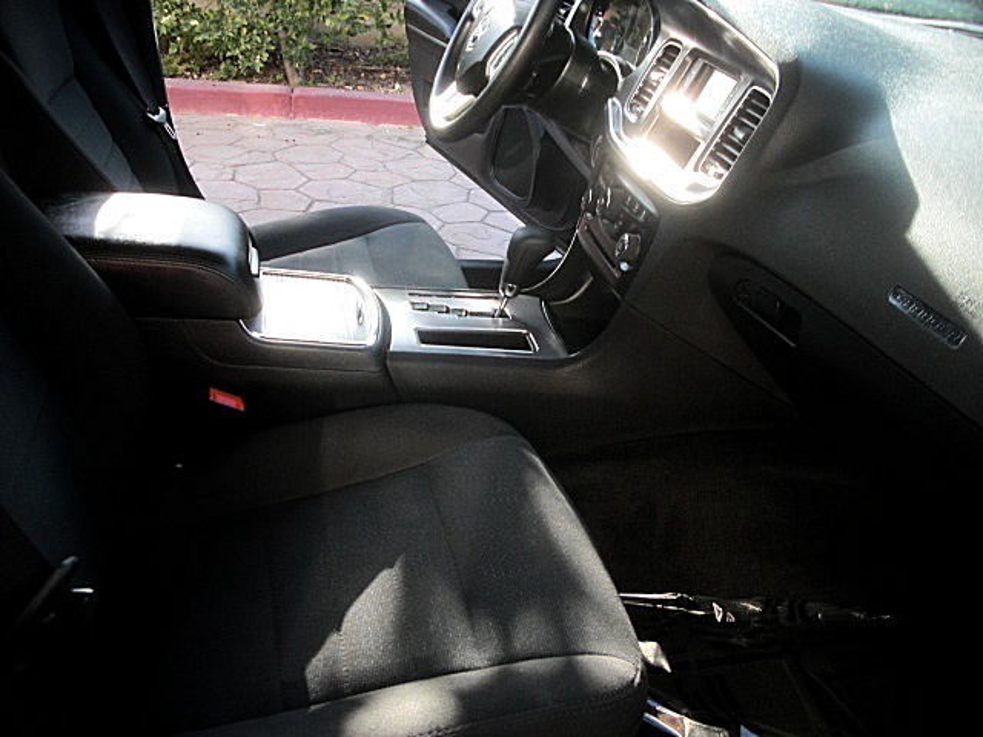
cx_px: 492
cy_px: 368
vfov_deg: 39.7
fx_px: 1022
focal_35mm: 36
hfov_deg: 51.4
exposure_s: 1/125
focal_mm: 6.3
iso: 100
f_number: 2.8
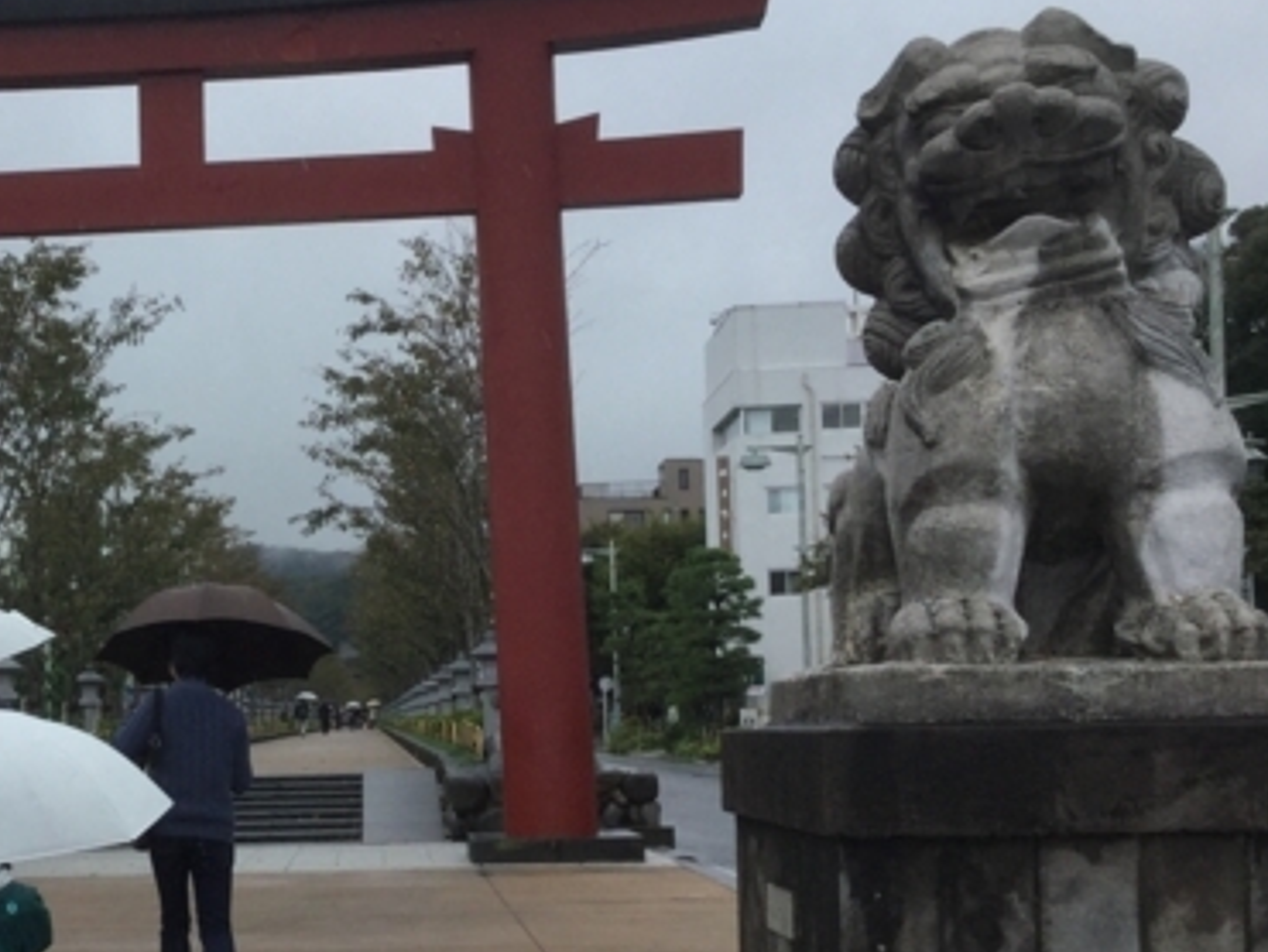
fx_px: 2456
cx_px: 127
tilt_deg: +0.2
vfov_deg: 21.8
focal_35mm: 67
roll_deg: +0.7
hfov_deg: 27.9
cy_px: 692
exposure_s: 1/539
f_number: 2.4
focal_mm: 3.3
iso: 25
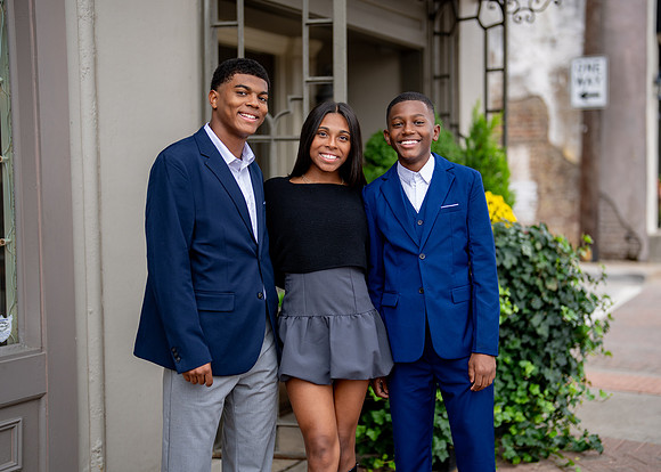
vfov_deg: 26.2
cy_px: 230
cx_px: 362
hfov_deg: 36.1
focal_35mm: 54
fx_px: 1015
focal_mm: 50
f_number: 1.2
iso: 100
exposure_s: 1/2000
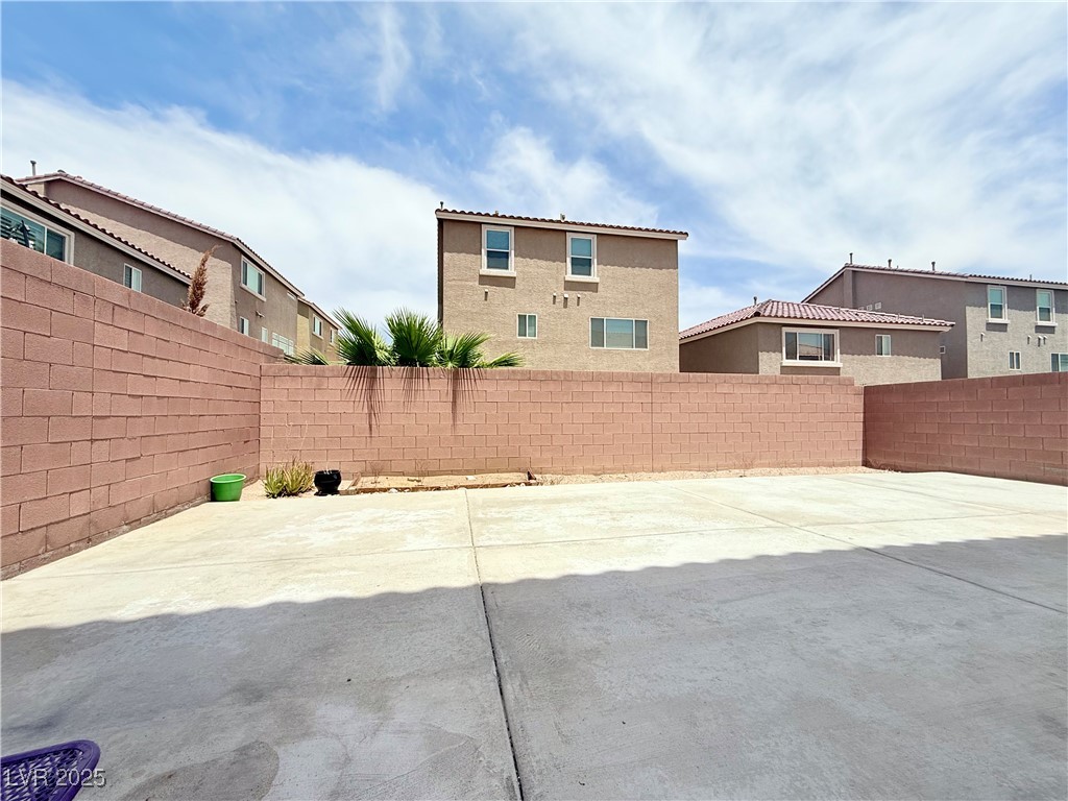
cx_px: 534
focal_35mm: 14
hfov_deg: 102.1
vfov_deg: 85.7
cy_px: 400
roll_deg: -0.2
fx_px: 432
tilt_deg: +2.2
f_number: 2.2
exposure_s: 1/4149
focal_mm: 2.22
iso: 50
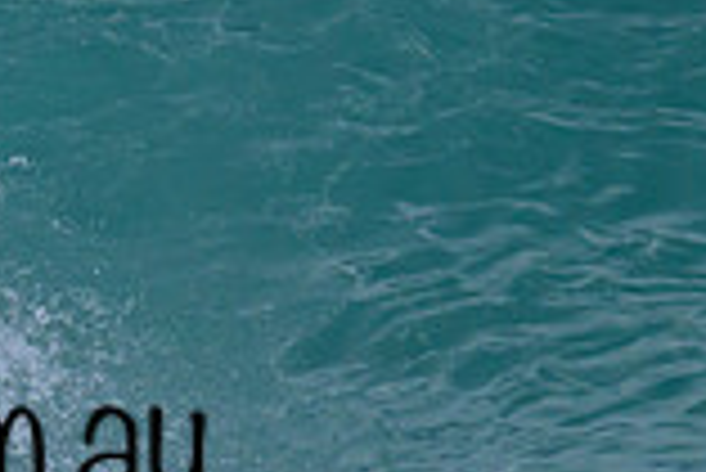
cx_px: -580
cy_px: 443
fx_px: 78240
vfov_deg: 0.3
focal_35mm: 3986
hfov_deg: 0.5
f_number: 11
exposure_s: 1/2000
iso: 900
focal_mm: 800
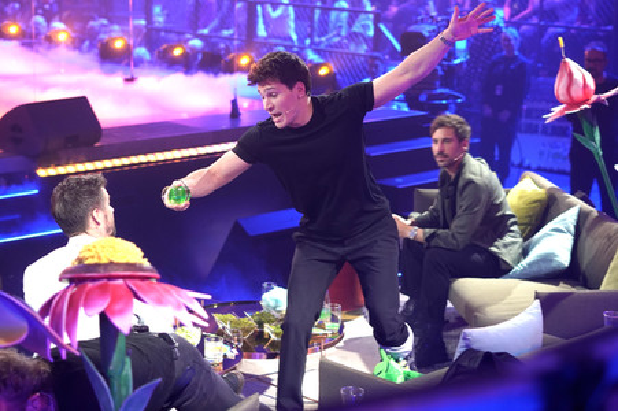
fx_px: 1287
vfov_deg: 18.2
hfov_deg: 27.0
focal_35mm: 75
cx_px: 309
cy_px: 206
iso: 1000
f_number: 2.2
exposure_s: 1/100
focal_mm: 50
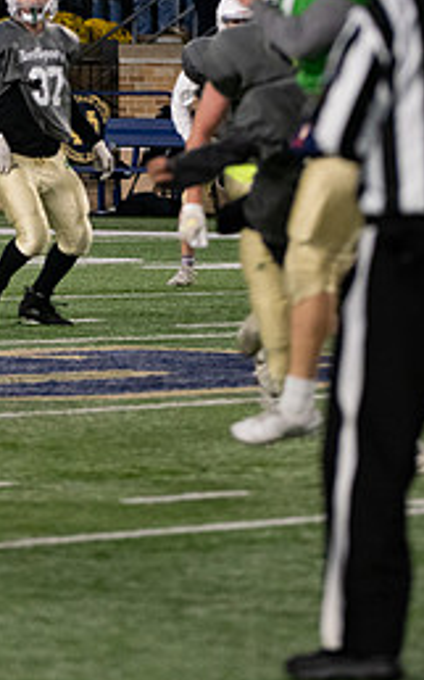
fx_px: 8496
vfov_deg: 4.6
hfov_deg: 2.9
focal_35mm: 459
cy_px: 246
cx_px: -45
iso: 3200
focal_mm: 200
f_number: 4
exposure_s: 1/500
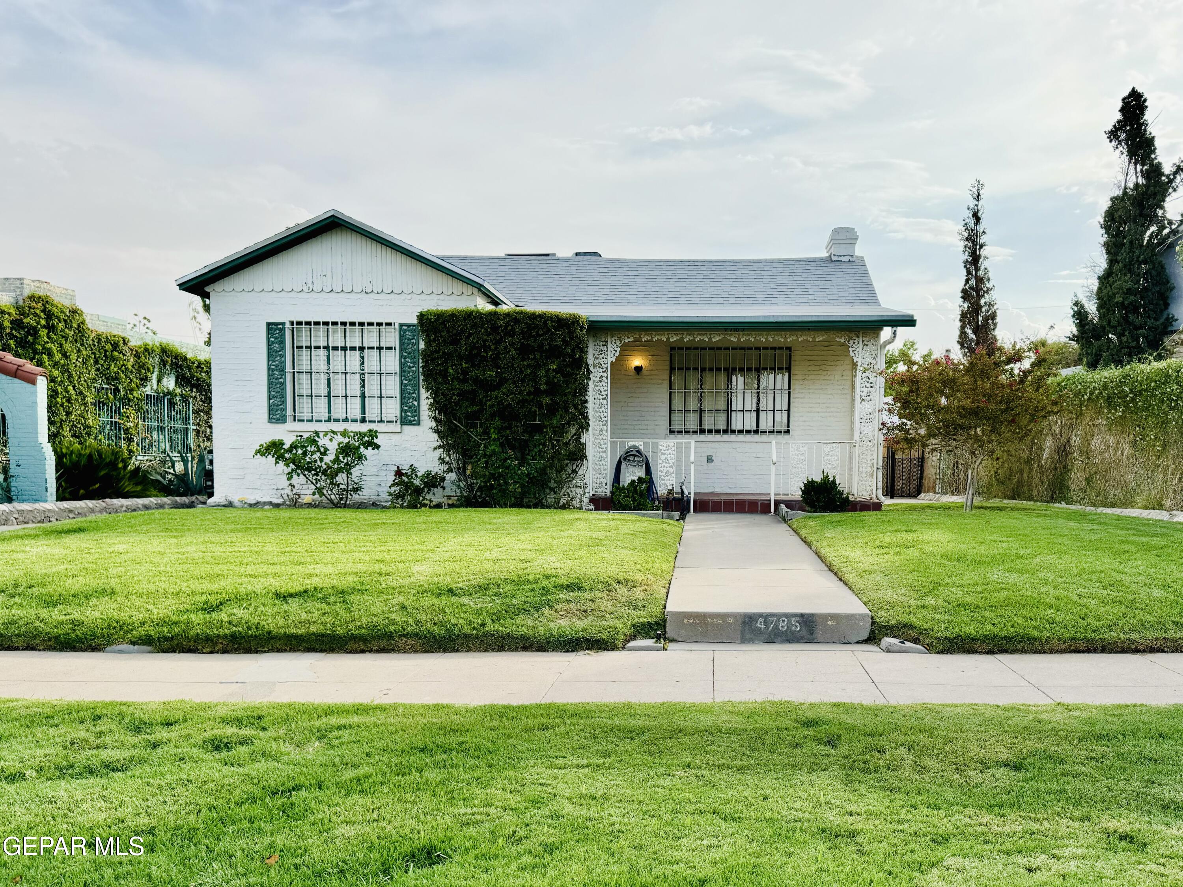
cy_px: 444
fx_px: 820
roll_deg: -1.0
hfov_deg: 71.6
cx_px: 592
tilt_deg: -3.8
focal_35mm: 24
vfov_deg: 56.8
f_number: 1.78
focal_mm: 6.76
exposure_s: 1/2415
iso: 80
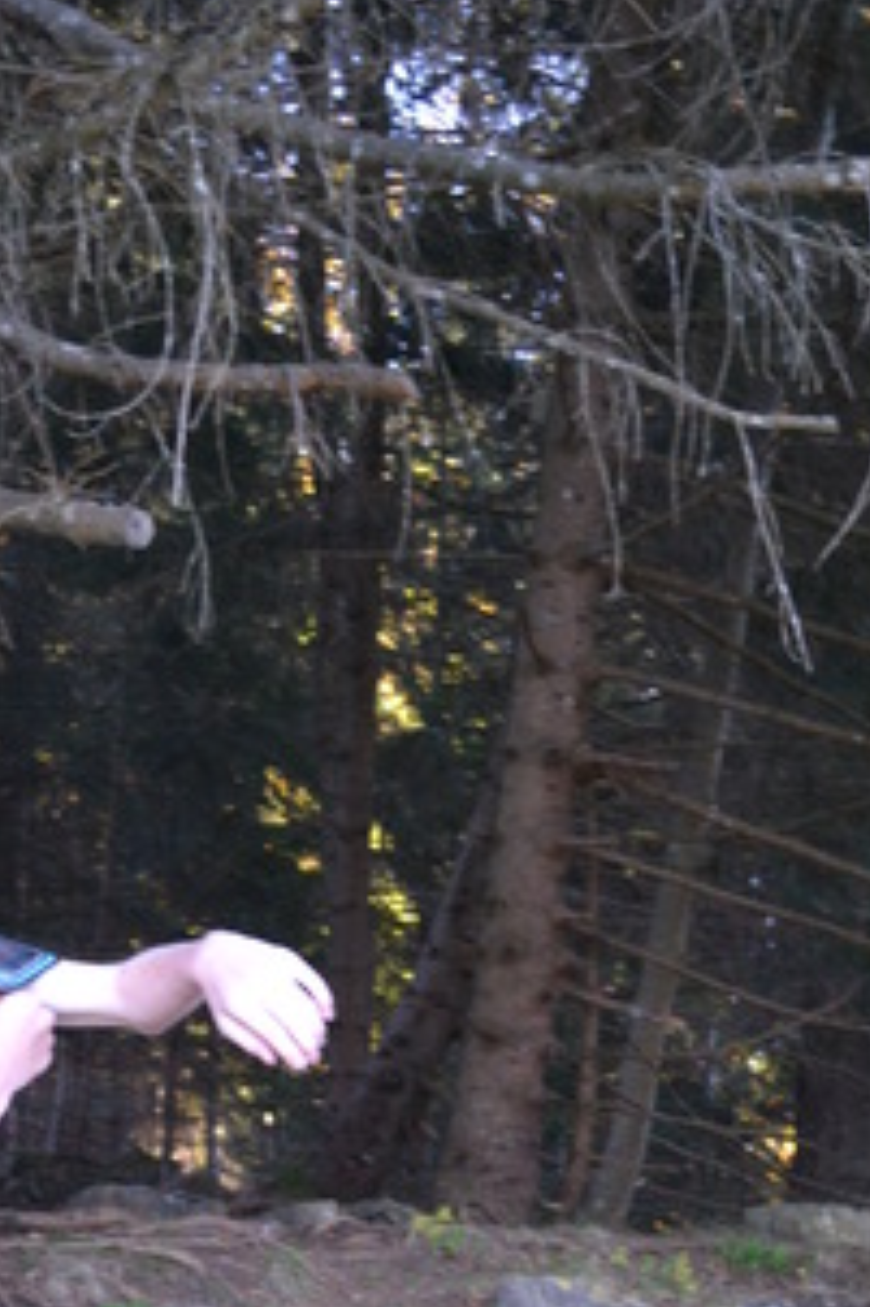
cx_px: 275
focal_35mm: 97
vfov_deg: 20.3
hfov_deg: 14.1
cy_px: 1322
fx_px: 3520
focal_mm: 26
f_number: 4.2
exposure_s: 1/60
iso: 720
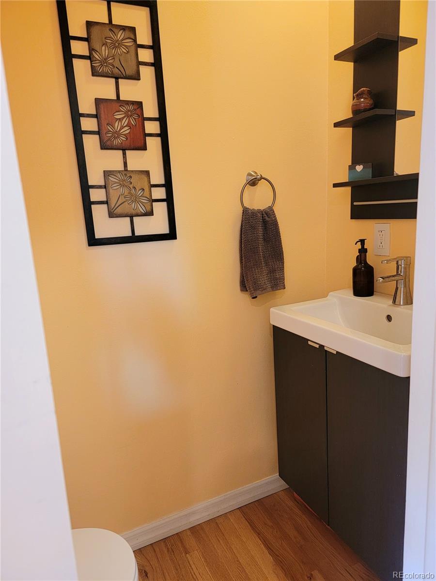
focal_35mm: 24
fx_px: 403
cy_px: 290
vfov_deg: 71.6
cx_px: 218
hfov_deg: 56.8
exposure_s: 1/60.2
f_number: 1.8
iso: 200
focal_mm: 6.7
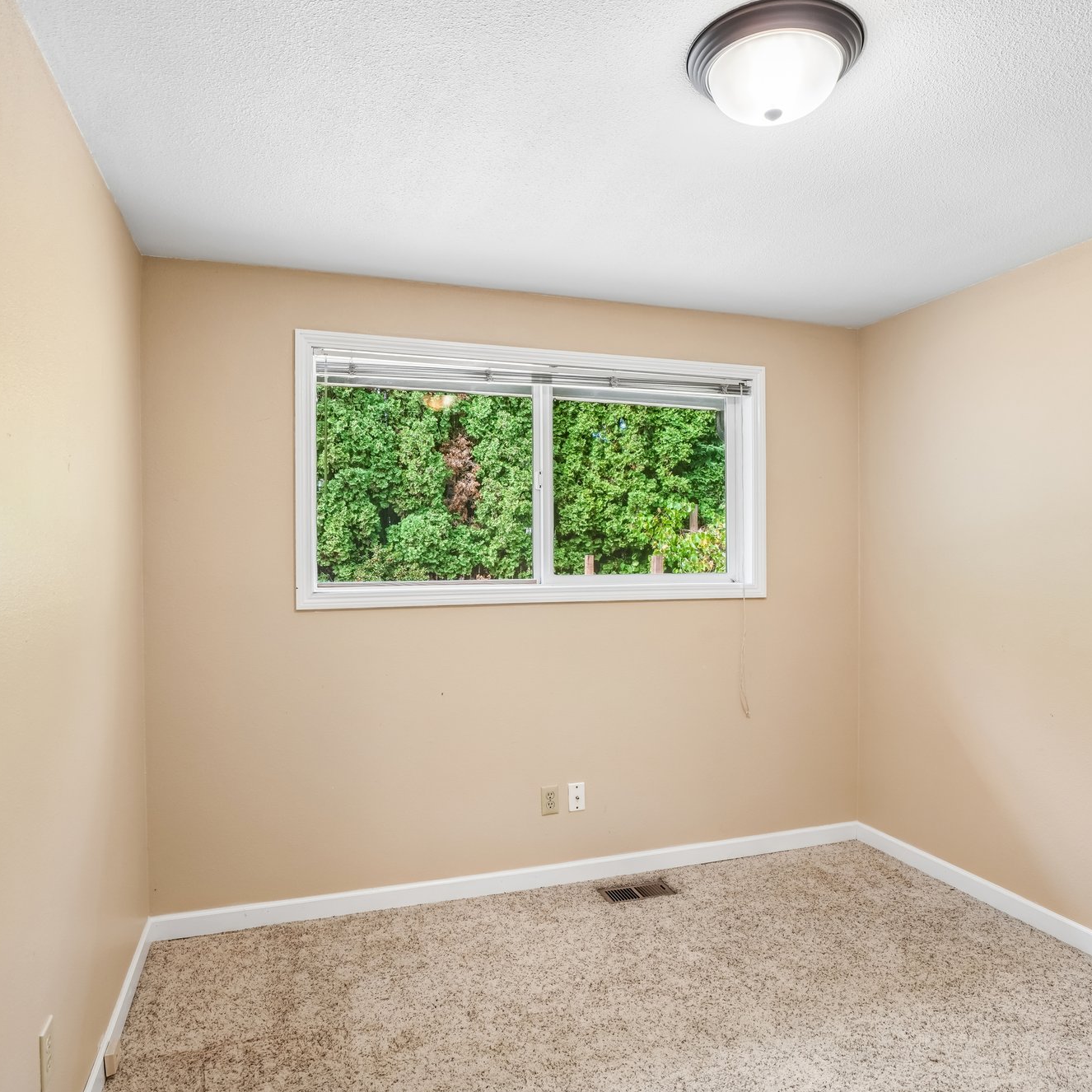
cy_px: 554
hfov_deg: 72.1
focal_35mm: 21
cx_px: 555
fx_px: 749
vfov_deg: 72.1
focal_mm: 16
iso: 400
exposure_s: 1/20
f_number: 8
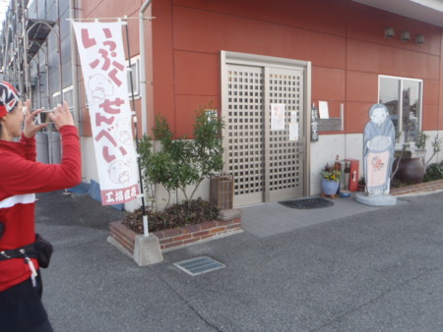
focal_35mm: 28
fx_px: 359
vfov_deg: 49.8
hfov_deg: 63.4
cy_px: 166
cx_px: 222
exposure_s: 1/100
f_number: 4
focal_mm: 5
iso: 64
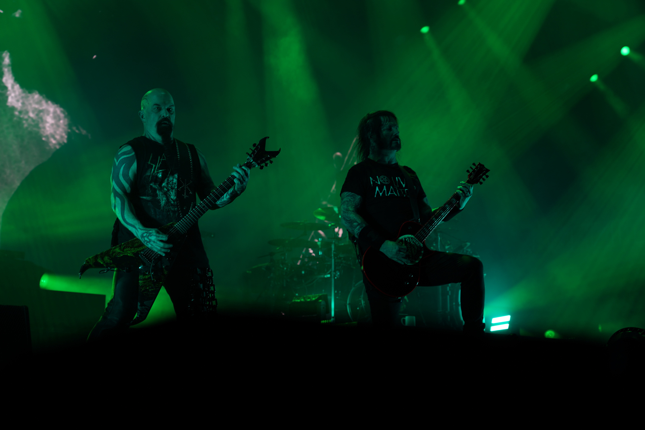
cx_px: 322
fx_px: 1129
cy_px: 215
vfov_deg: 21.6
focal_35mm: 63
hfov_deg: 31.9
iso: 125
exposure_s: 1/80
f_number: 4
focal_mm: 63
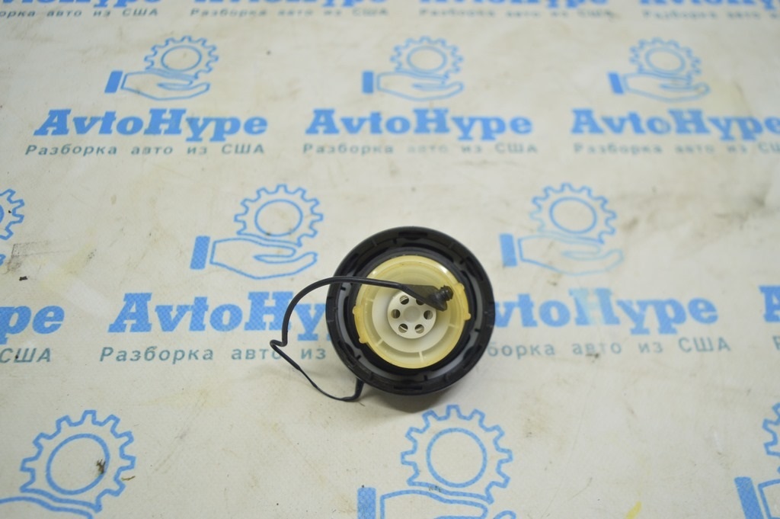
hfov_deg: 59.5
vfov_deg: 41.6
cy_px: 260
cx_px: 390
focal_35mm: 32
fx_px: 682
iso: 400
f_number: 3.8
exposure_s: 1/50
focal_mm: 21
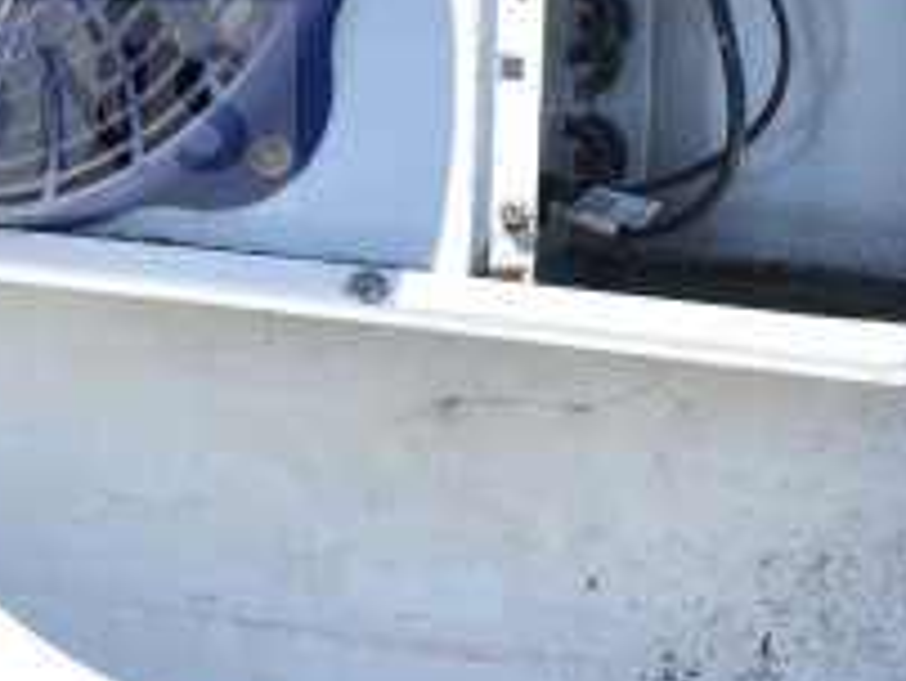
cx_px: -211
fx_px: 2396
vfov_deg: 15.6
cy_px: -141
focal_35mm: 91
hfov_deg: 20.0
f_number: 8
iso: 200
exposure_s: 1/250
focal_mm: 21
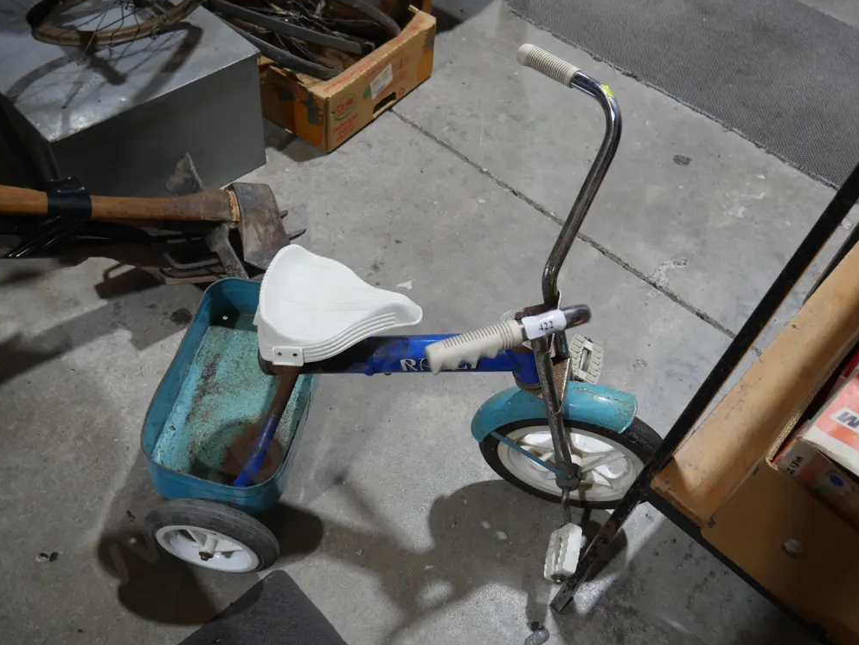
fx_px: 819
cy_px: 327
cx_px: 434
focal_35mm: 33
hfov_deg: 55.3
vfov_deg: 43.0
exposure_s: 1/60
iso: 250
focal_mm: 16
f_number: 3.6
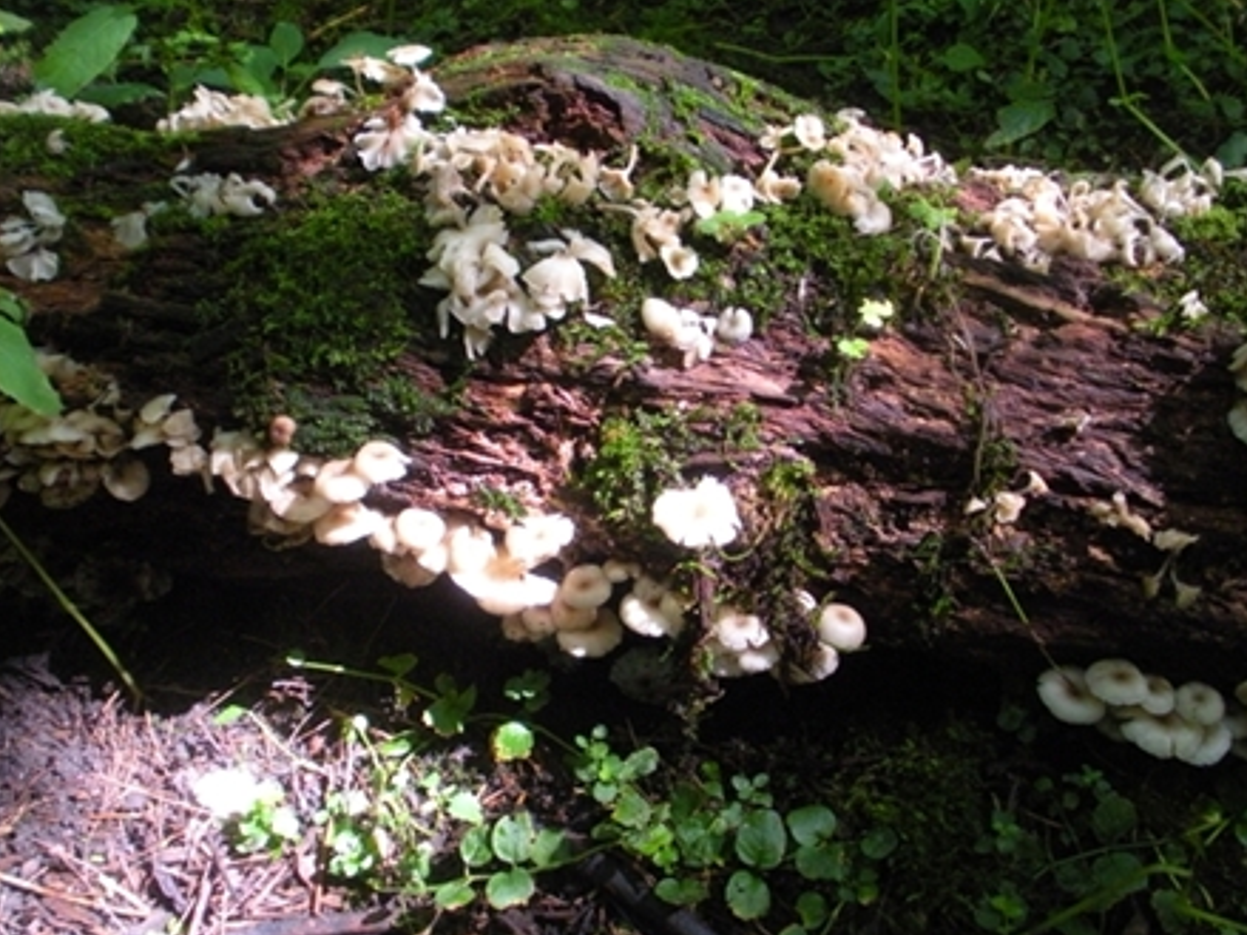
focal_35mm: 41
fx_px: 1477
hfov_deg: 45.8
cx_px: 622
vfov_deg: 35.1
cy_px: 499
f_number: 3.5
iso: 396
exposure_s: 1/130
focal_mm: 6.3
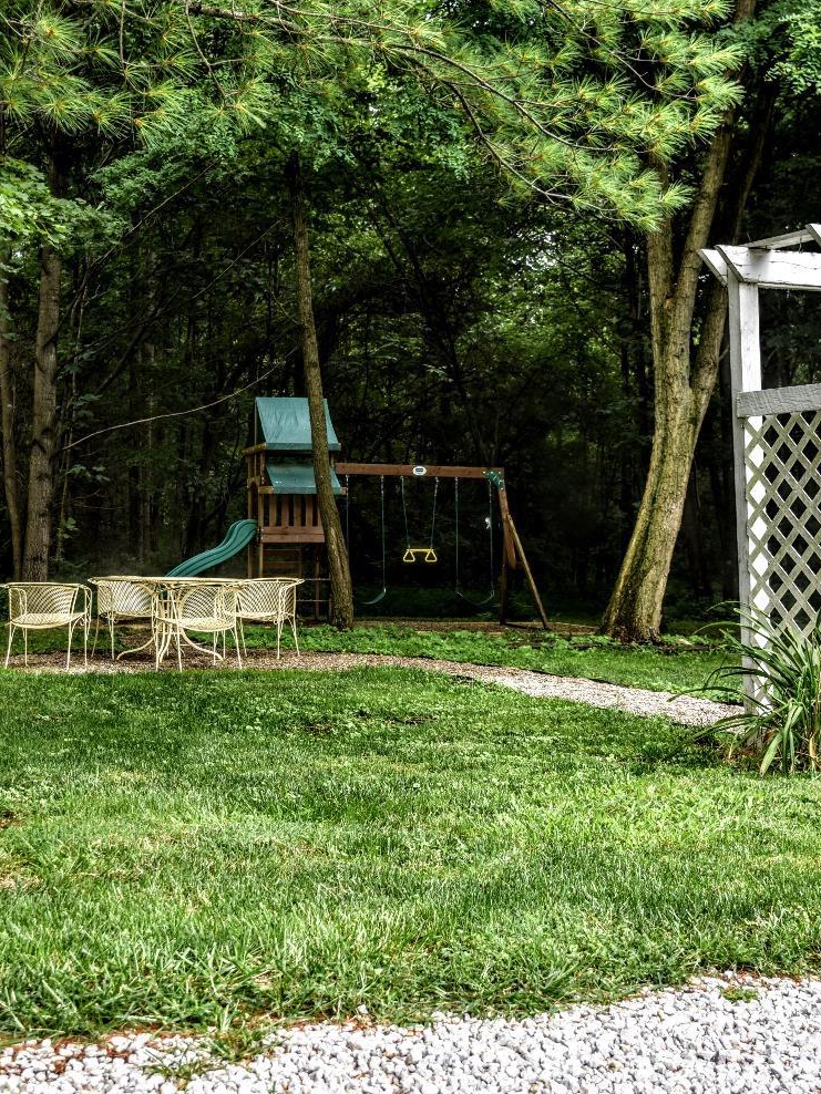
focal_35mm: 55
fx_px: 1731
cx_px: 363
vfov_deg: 35.1
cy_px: 551
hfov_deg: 26.7
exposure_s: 1/125
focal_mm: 25
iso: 100
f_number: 5.6
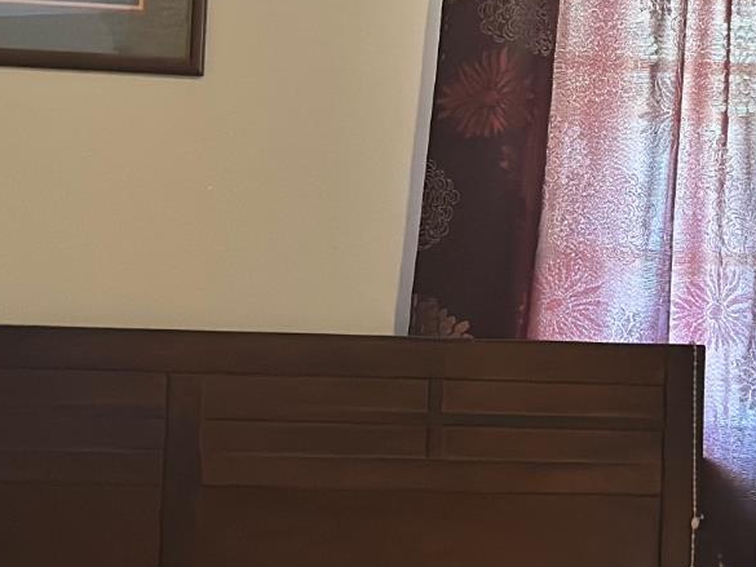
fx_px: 2687
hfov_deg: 16.0
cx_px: 420
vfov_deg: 12.0
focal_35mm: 123
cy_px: 234
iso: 800
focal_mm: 6.86
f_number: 1.78
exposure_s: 1/35
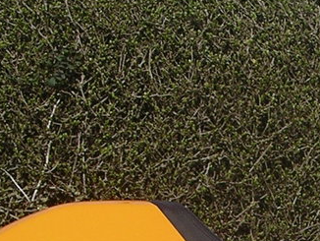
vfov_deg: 4.8
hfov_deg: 6.4
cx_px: 555
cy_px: 560
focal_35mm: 304
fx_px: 2812
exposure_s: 1/467
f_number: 6
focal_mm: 12.8
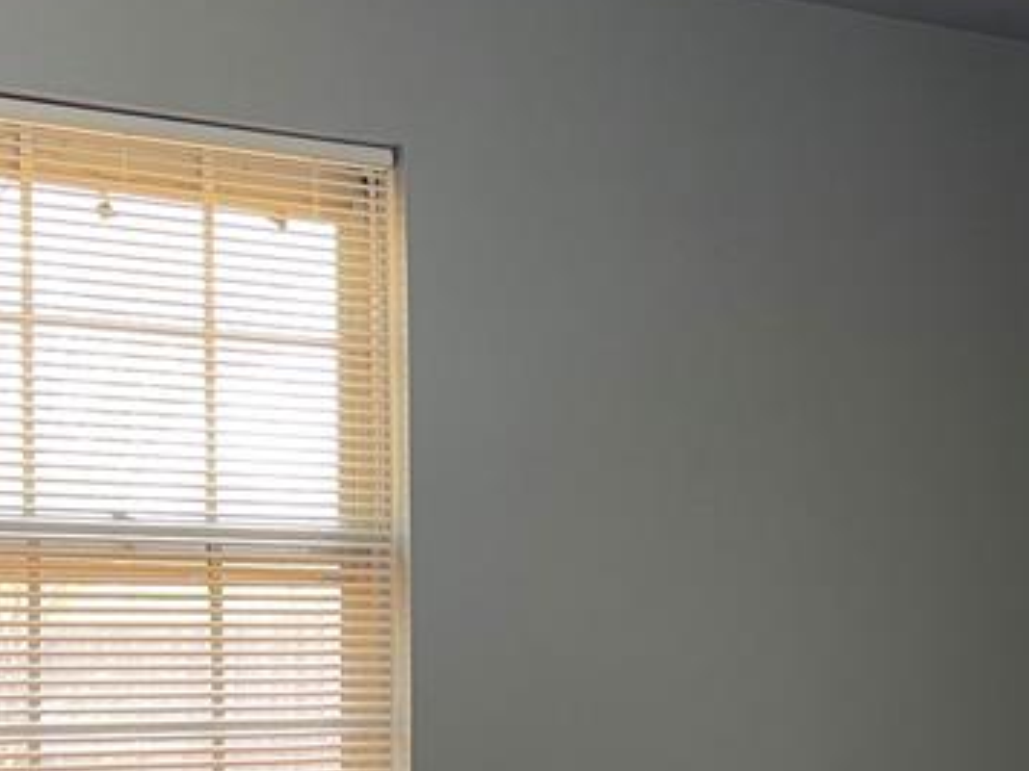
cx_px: 691
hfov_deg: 26.9
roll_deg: +1.0
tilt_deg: +1.3
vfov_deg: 20.1
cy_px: 655
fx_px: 2140
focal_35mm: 72
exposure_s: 1/60
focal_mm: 5.1
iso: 100
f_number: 1.6
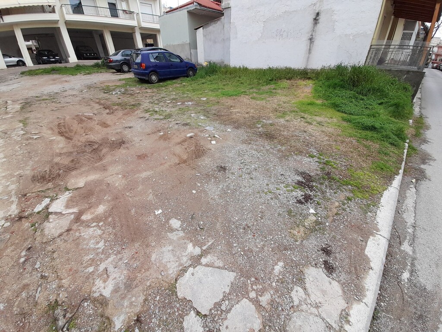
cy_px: 166
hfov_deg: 106.2
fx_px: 166
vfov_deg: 89.9
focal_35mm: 13
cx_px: 221
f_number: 2.2
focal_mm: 1.42
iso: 40
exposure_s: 1/317
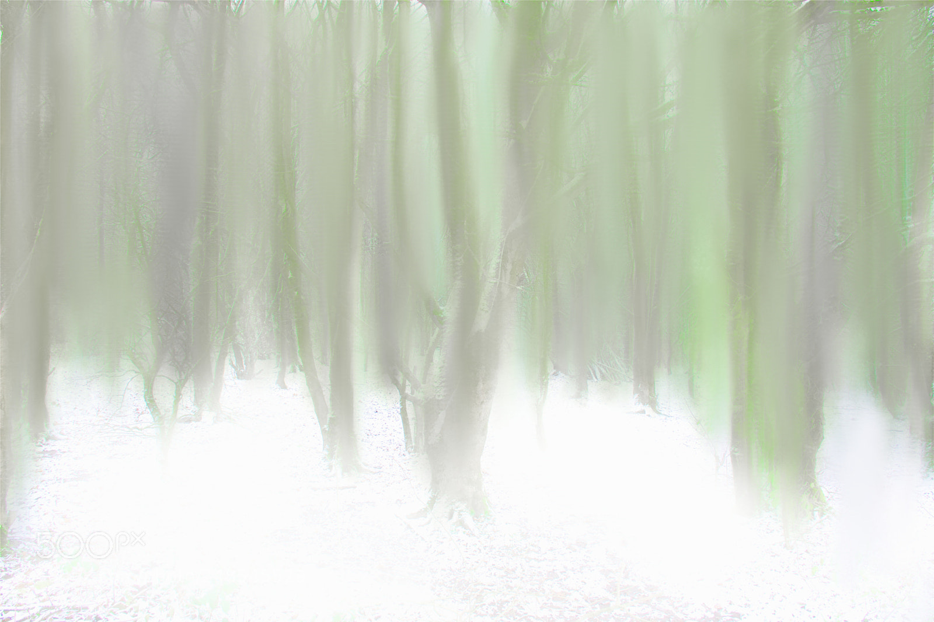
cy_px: 311
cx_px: 467
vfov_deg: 47.9
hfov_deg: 67.4
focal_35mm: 27
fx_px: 700
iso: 400
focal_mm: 18
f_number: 8
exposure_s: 1/80
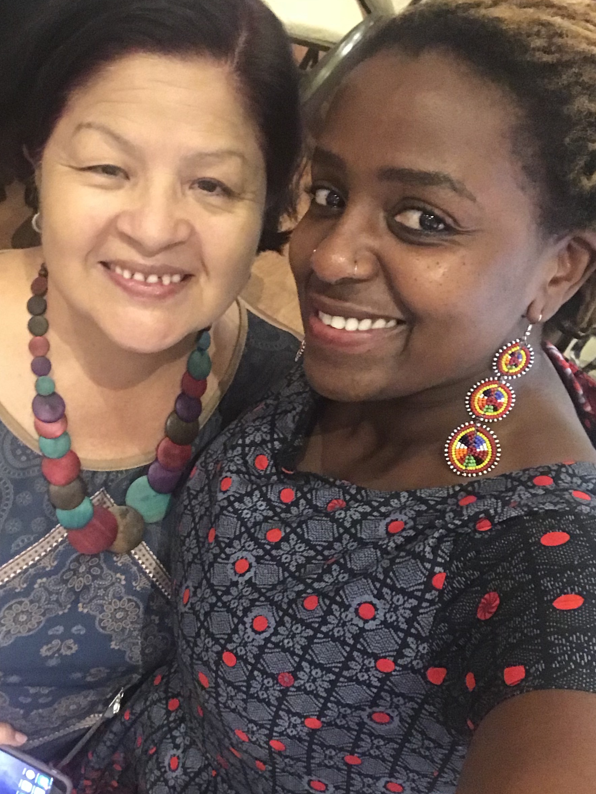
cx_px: 229
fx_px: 963
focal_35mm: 42
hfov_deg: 34.2
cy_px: 447
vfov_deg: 44.7
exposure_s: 1/15
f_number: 2.2
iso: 320
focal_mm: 2.87
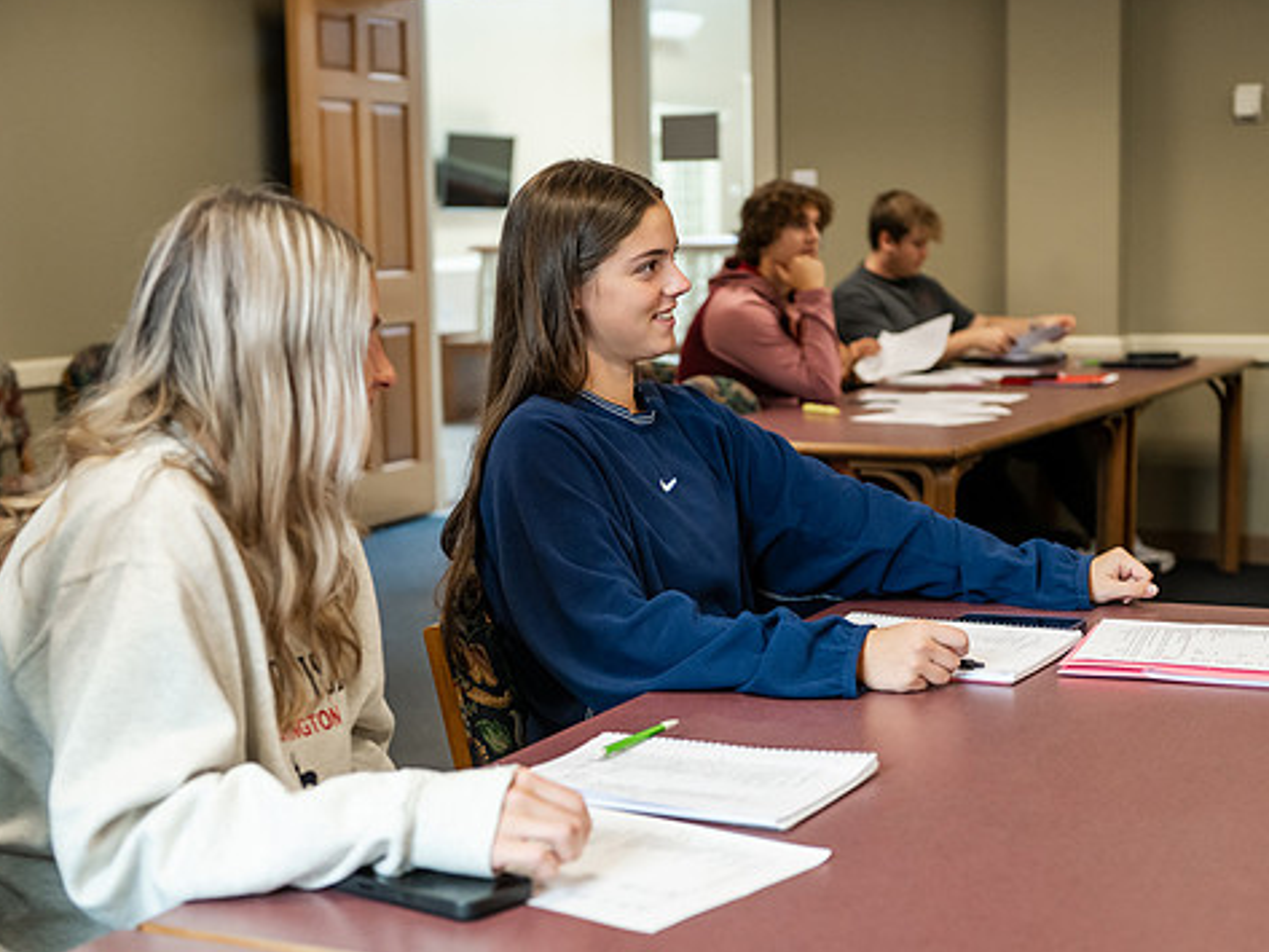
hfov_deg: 32.7
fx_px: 2163
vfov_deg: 24.8
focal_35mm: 59
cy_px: 505
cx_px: 630
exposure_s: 1/200
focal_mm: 50
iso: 1600
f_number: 3.2
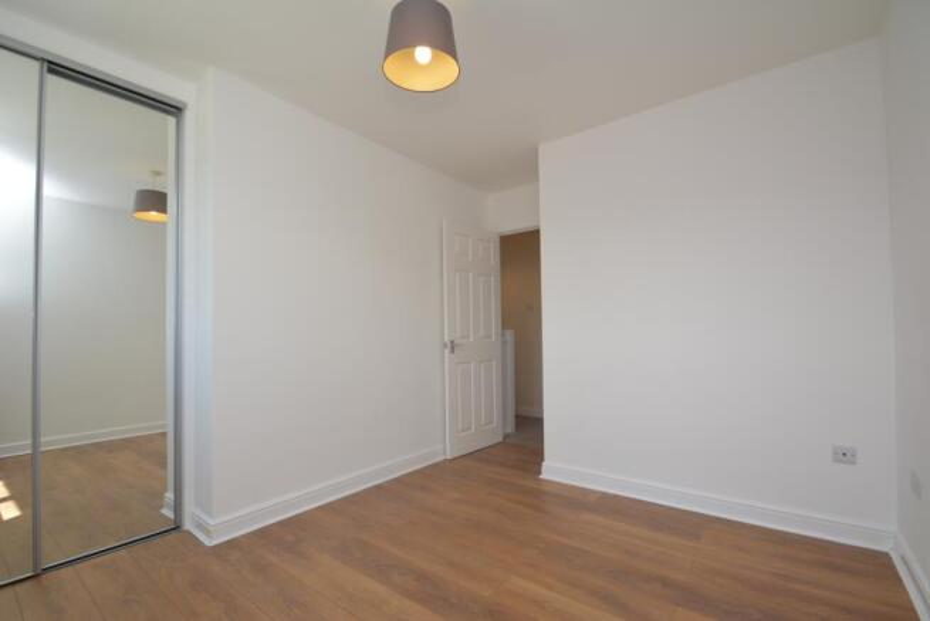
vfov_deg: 77.4
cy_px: 310
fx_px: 388
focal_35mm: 15
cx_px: 465
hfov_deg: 100.4
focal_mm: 10
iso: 200
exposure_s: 1/125
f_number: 5.6
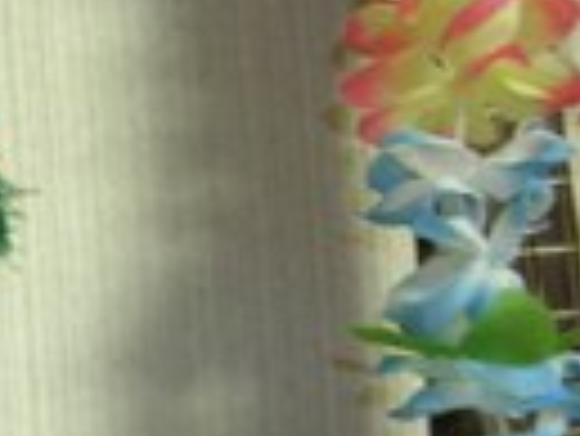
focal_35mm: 103
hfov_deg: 17.7
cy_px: 265
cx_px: -200
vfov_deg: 14.4
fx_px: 1727
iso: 200
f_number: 2.8
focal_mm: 5.8
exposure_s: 1/12.8
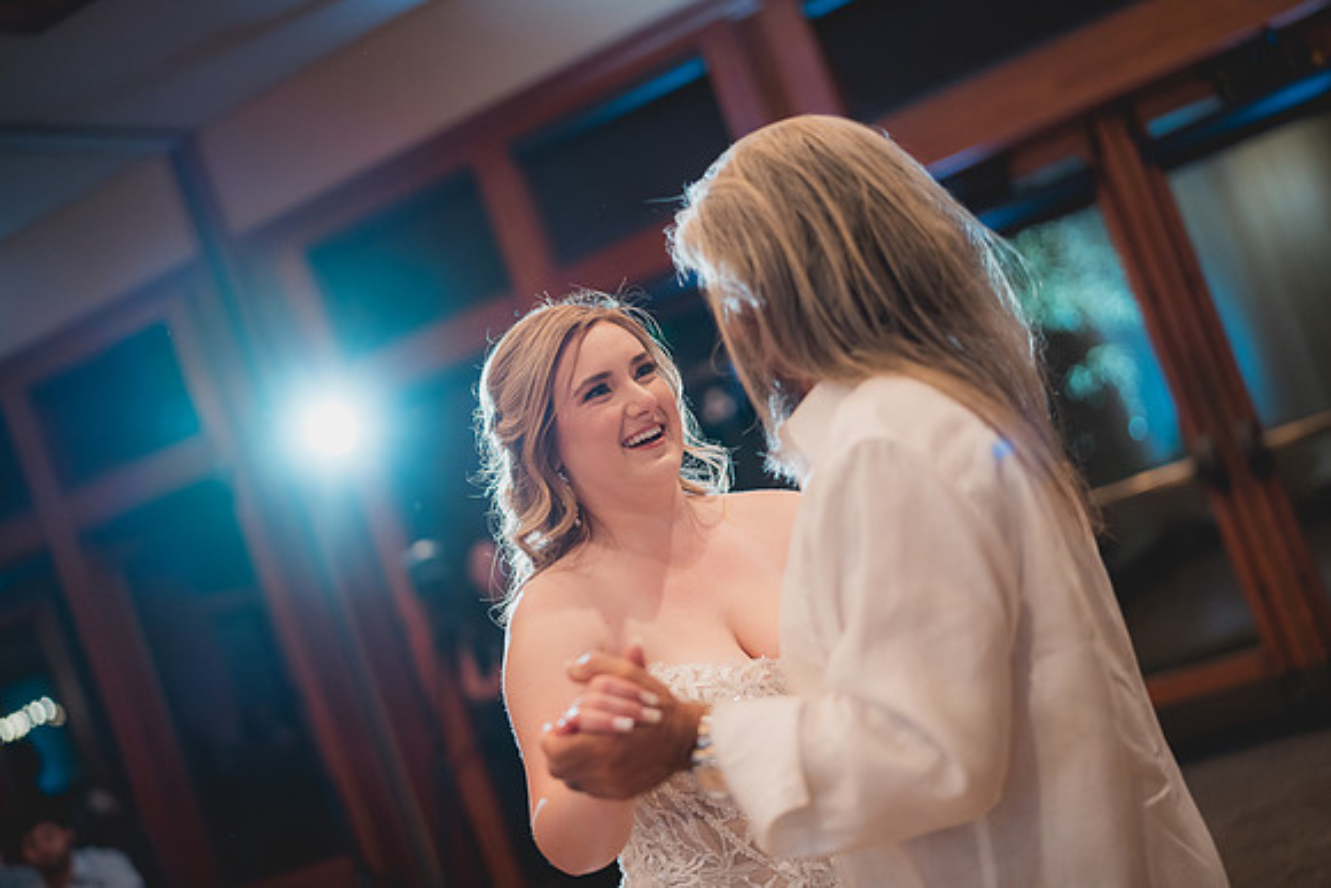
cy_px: 444
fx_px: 1849
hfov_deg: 39.6
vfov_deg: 27.0
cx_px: 666
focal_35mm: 50
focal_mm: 50
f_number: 1.4
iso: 1250
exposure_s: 1/400
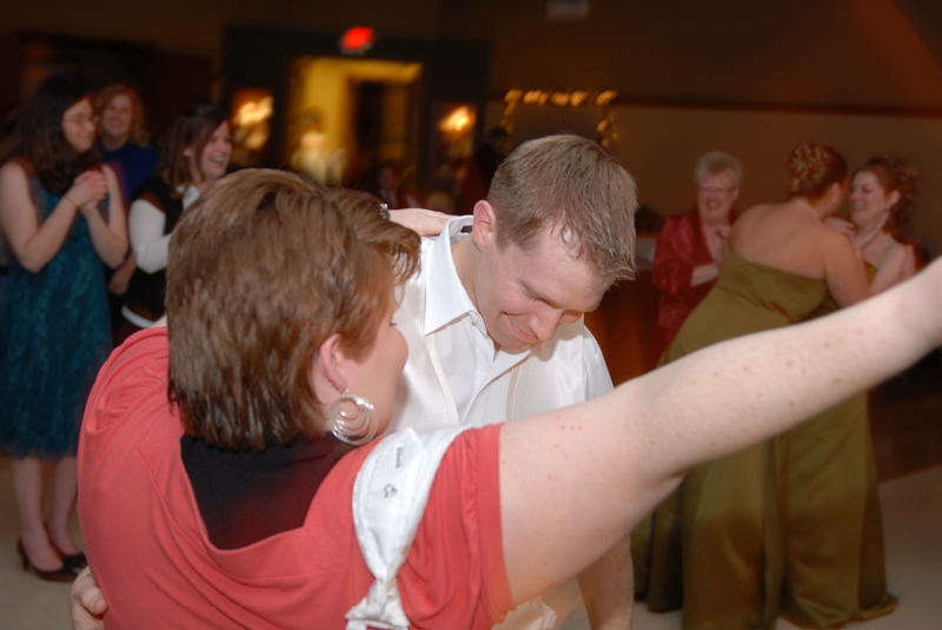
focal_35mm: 44
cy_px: 315
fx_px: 1139
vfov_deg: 30.9
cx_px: 471
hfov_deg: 44.9
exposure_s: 1/10
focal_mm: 29
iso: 100
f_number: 2.8
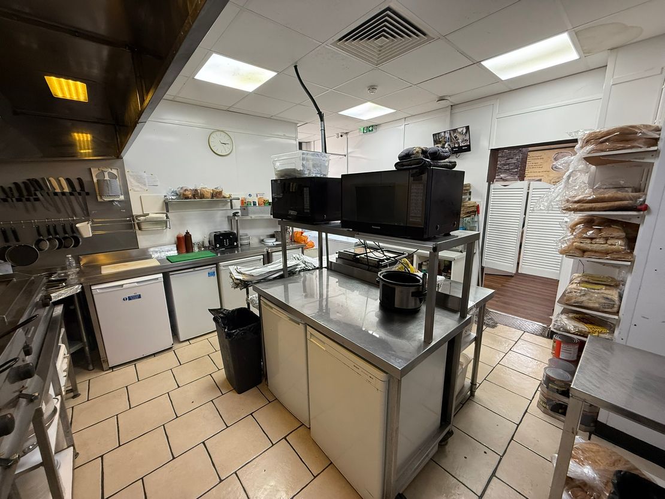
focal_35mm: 14
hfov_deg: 102.1
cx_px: 332
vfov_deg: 85.7
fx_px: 269
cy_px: 250
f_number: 2.2
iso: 200
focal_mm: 2.22
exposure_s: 1/100
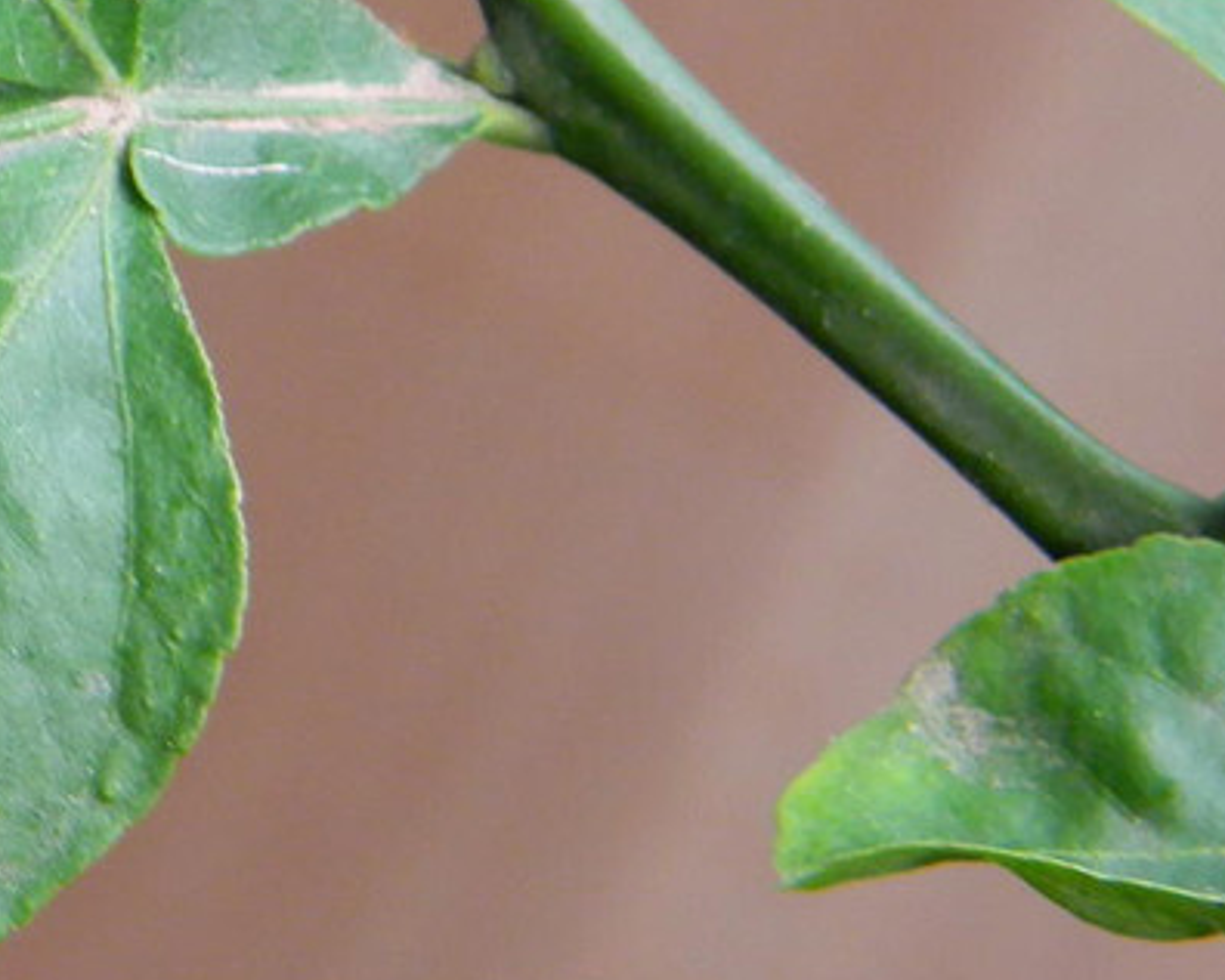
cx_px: -122
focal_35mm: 218
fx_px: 7906
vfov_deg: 7.1
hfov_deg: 8.8
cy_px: 151
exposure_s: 1/30
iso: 193
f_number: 4.5
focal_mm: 15.1
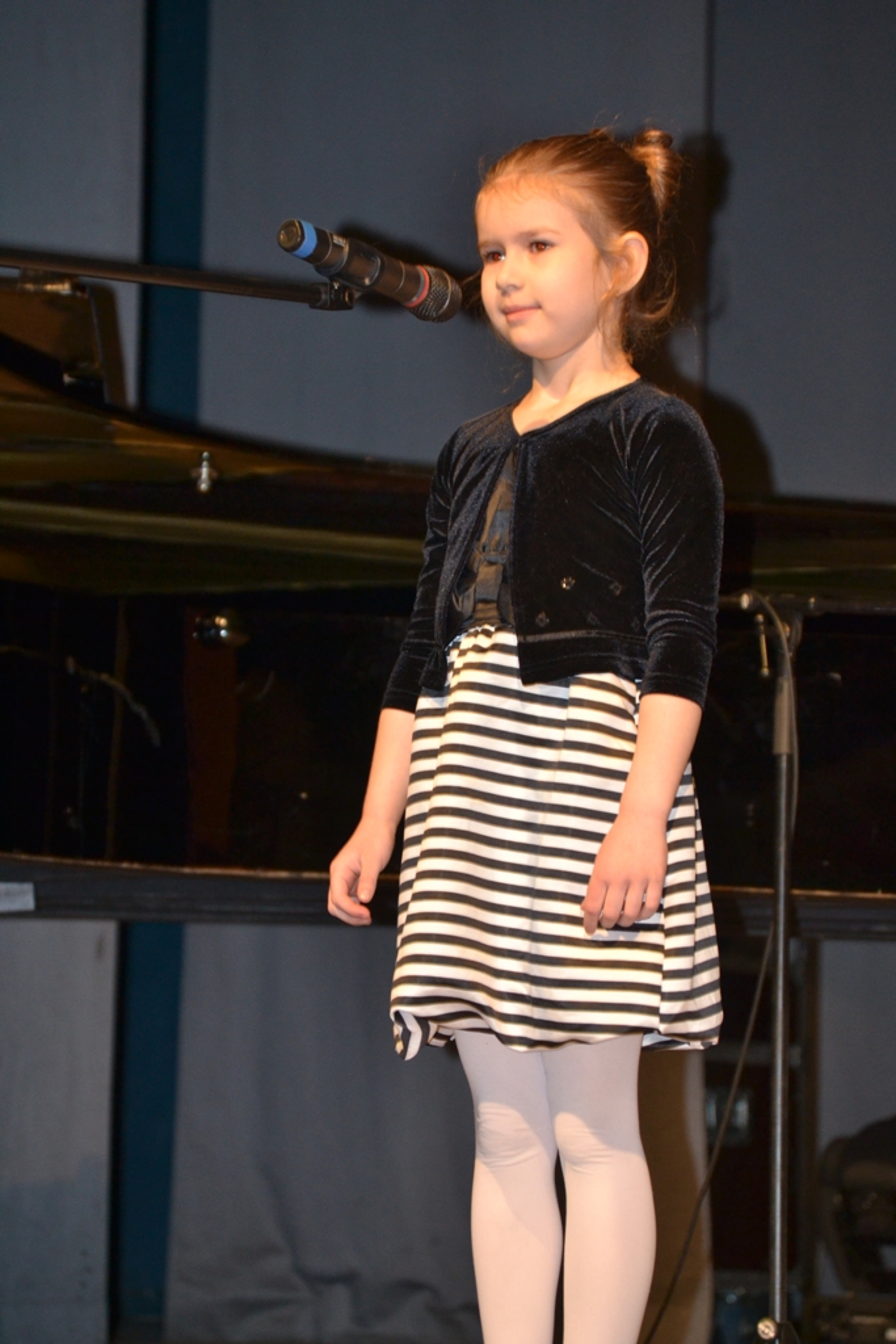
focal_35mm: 135
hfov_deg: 10.2
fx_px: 5038
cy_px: 672
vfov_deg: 15.2
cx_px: 448
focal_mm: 90
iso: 800
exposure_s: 1/60
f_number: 4.5
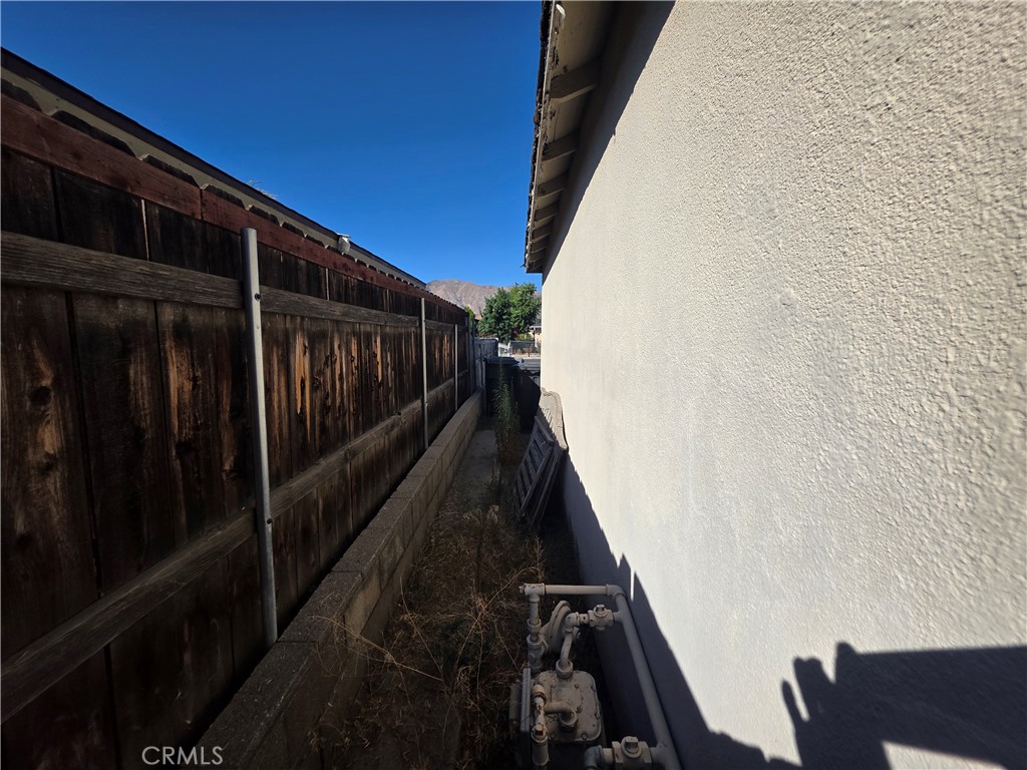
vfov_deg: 89.9
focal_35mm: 13
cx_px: 514
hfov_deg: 106.2
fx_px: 386
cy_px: 385
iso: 40
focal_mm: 2.2
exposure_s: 1/2628
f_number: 1.9
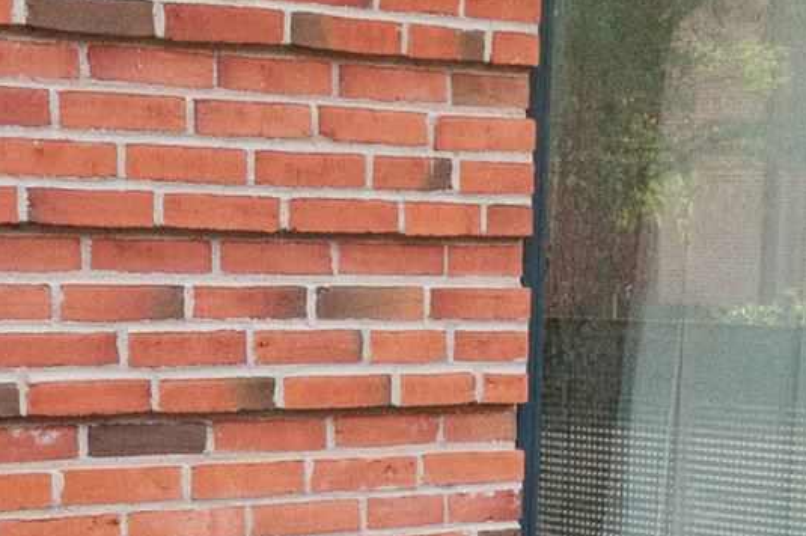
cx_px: 399
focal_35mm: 101
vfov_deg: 11.8
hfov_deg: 20.2
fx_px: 2260
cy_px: 1137
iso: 400
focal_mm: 12
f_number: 10
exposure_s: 1/160
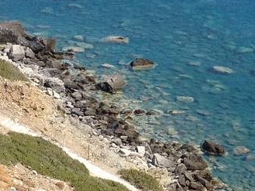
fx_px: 1253
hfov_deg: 11.4
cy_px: 64
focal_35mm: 170
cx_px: 293
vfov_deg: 8.7
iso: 50
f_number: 2.4
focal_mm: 4.28
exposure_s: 1/1314
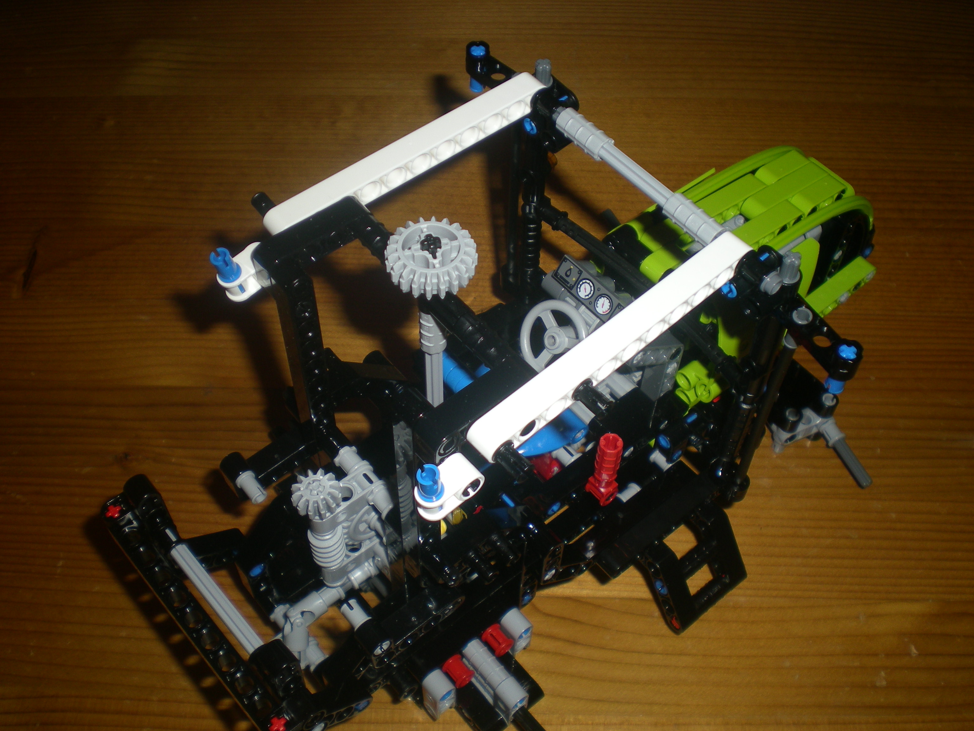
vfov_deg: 37.7
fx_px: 1069
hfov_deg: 49.0
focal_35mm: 38
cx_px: 487
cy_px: 366
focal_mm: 6.3
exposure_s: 1/60
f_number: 3.1
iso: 50
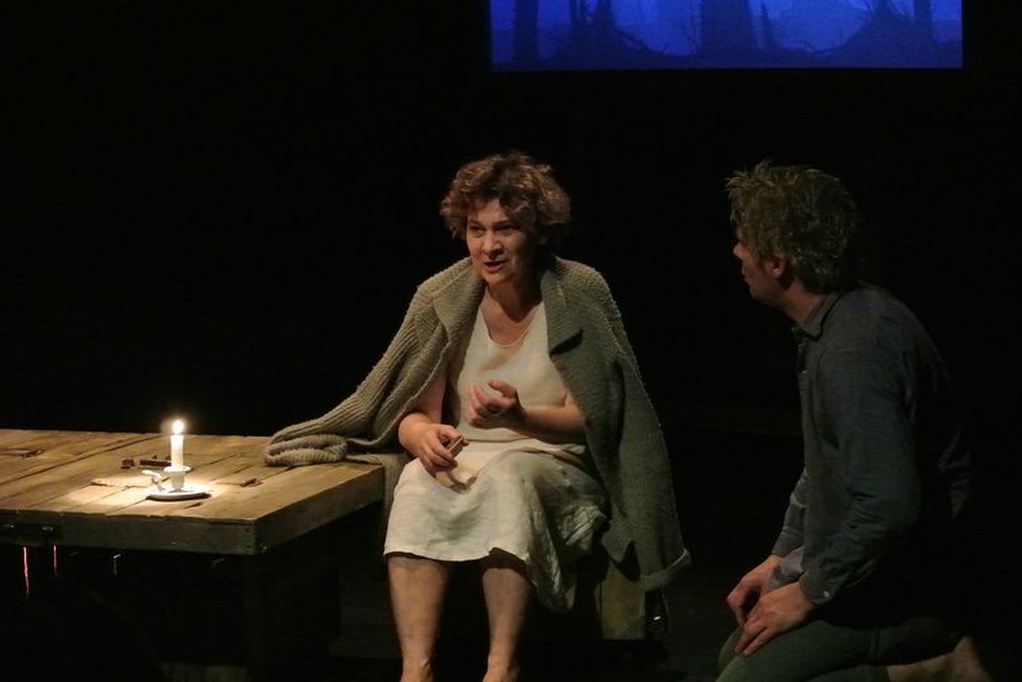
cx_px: 511
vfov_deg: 15.4
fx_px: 2526
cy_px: 343
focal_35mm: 89
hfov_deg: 22.9
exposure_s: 1/60
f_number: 3.8
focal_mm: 32.8
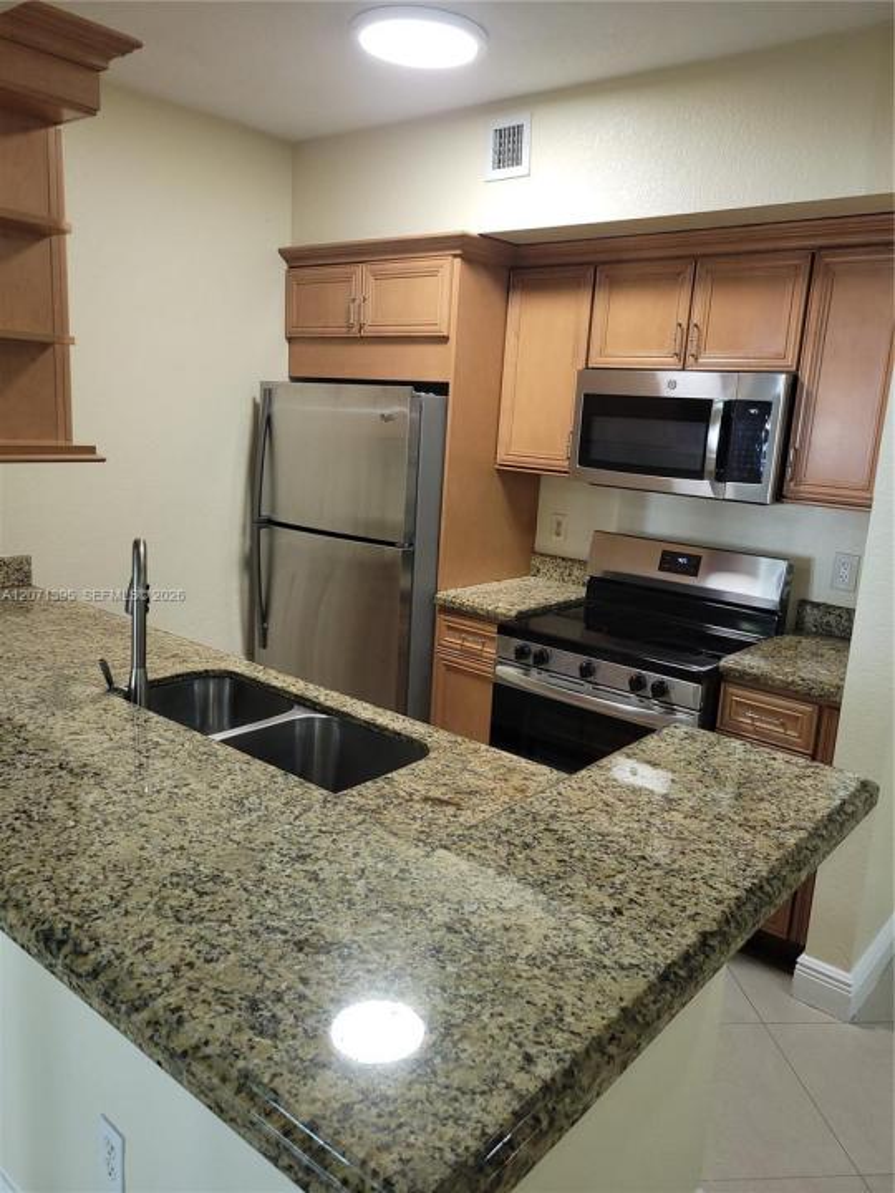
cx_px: 448
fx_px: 896
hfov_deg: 53.1
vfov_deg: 67.3
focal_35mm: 26
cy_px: 596
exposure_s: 1/40
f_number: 1.8
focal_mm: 5.4
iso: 100
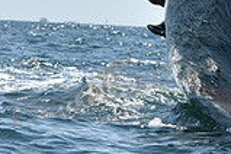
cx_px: 289
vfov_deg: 3.8
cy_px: -7
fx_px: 2335
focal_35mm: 364
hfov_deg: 5.6
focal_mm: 100
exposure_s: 1/1600
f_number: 6.3
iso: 250
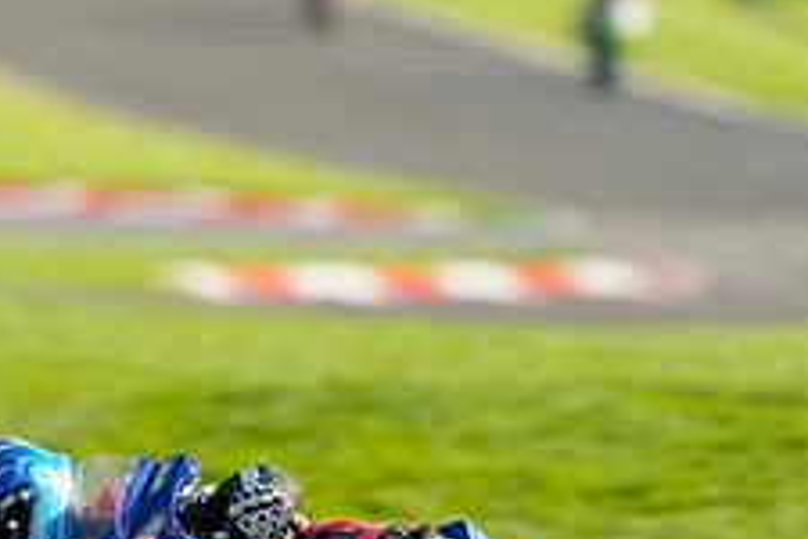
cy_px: 594
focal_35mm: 1154
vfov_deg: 1.2
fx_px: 25899
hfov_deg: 1.8
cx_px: 215
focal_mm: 400
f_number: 5.6
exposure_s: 1/400
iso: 125
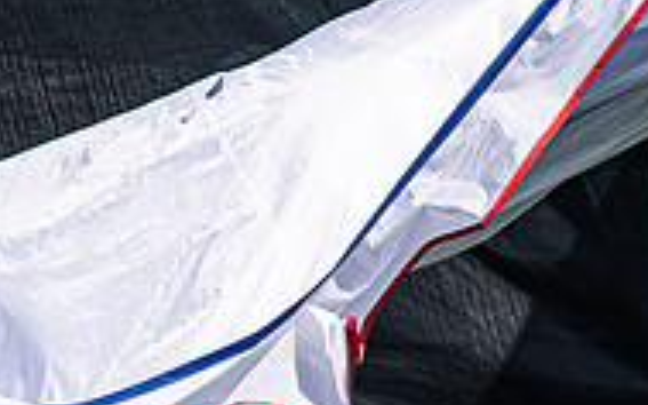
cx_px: -285
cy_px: 650
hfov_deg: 1.5
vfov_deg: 0.9
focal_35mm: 1405
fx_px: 24805
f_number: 5
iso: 320
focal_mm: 300
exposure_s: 1/2500
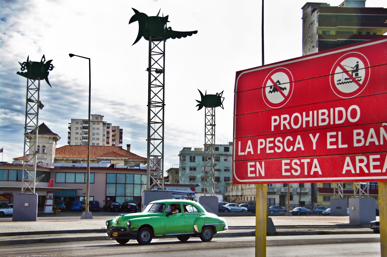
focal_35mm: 58
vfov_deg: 23.3
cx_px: 194
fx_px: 624
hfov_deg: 34.4
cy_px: 128
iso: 100
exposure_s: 1/500
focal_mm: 38.75
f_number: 16
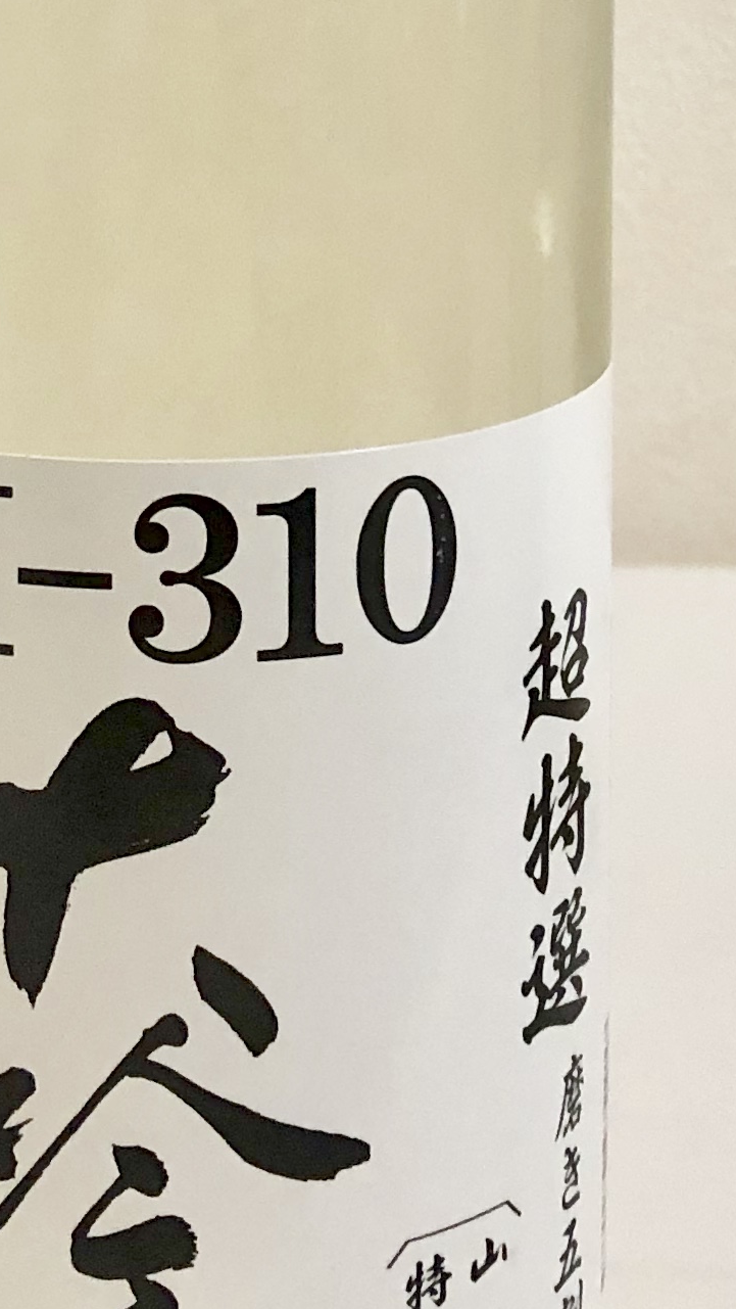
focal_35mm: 96
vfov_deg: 21.5
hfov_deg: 12.6
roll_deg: +0.0
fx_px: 3329
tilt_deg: -7.7
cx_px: 248
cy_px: 28
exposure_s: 1/15
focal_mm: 4
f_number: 1.8
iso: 64
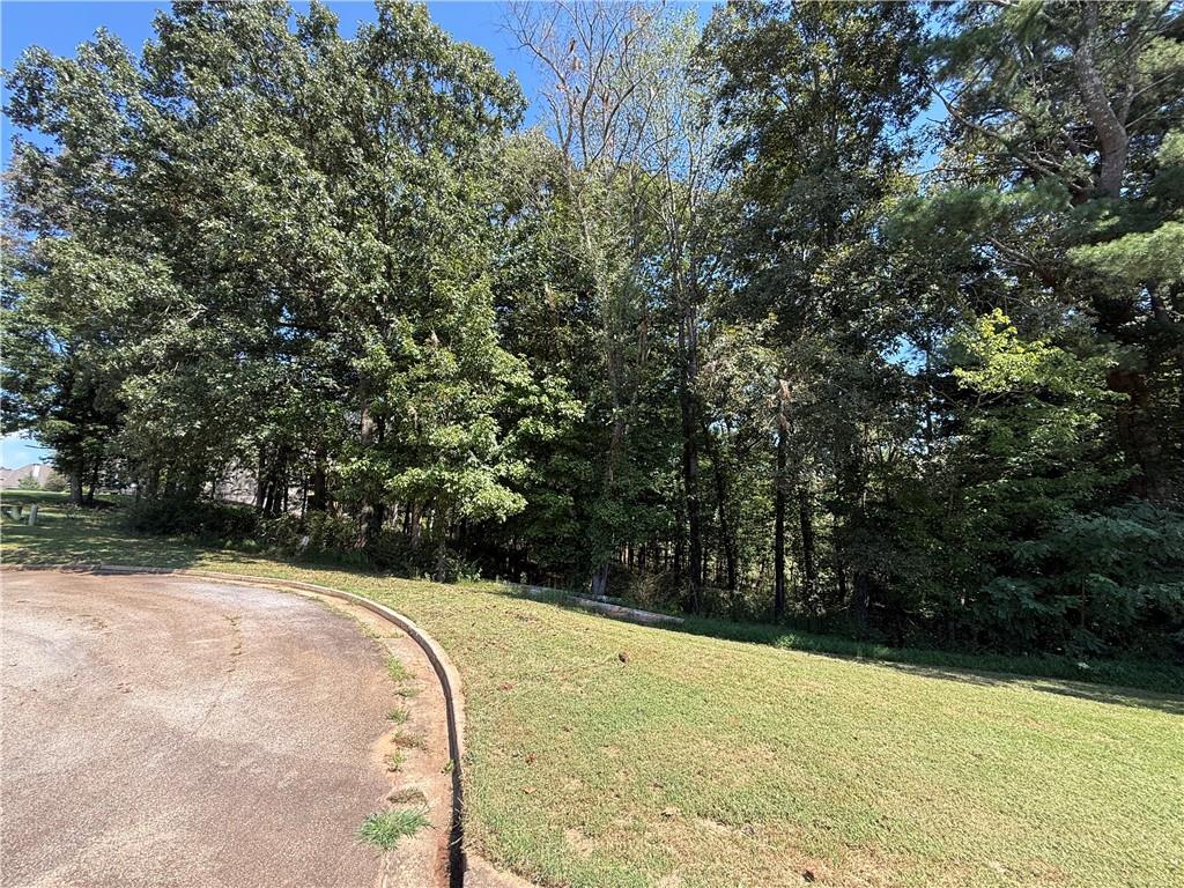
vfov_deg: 85.7
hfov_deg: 102.1
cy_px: 444
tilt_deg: +9.0
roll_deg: +0.3
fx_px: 479
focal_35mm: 14
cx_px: 592
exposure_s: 1/310
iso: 64
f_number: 2.2
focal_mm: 2.22
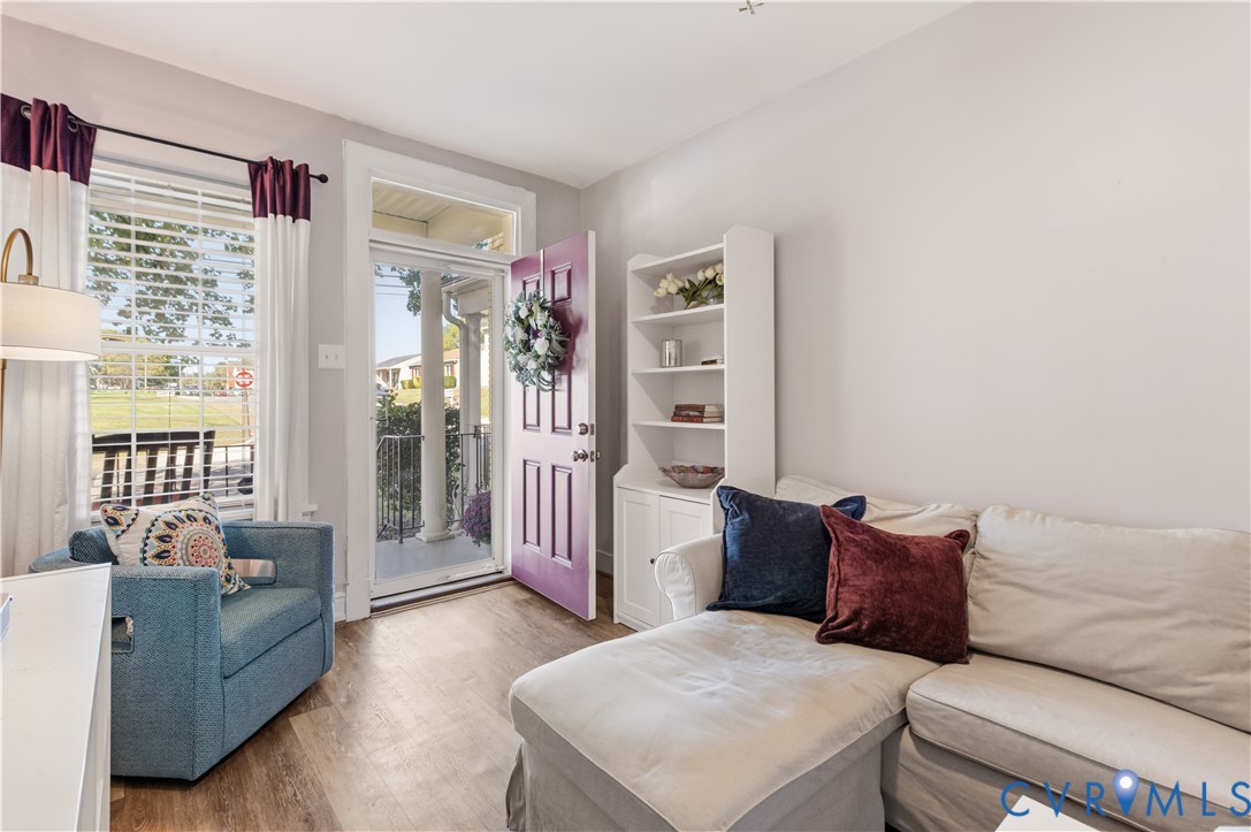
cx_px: 626
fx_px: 556
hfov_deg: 96.8
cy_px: 416
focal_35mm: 16
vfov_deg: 73.7
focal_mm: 16
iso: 2000
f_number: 9
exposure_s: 1/30
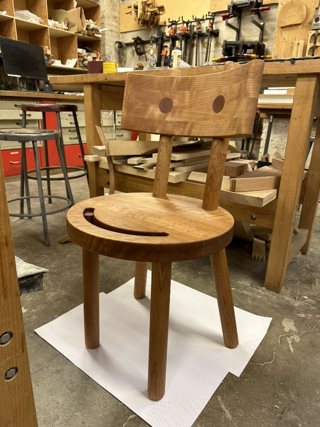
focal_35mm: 24
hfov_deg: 56.8
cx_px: 160
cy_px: 214
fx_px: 296
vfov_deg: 71.6
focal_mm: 6.86
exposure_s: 1/60
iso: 200
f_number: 1.78
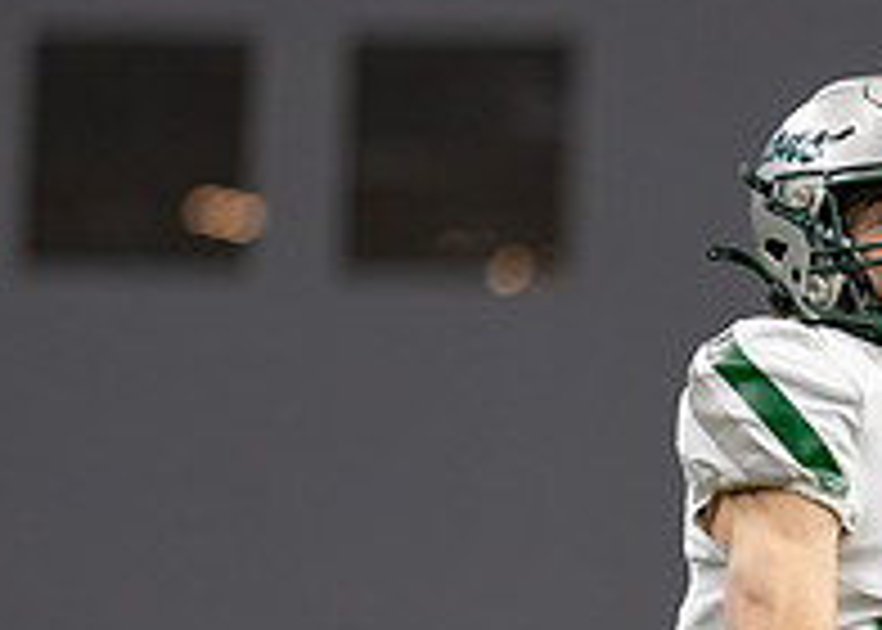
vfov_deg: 2.8
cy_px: 649
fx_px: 12901
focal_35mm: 515
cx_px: 1317
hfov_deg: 3.9
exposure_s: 1/1000
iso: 640
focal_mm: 135
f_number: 1.8
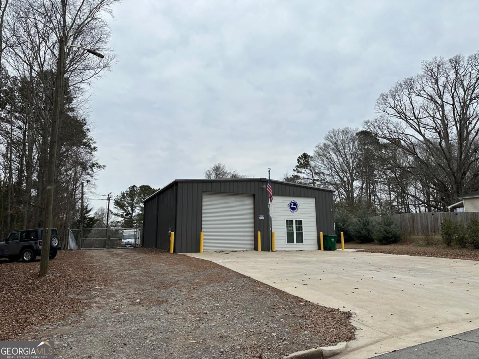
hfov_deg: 71.6
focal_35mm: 24
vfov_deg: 56.8
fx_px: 332
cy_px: 180
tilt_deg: +9.6
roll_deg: +0.3
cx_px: 240
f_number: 1.78
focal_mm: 6.86
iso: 80
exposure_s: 1/3356
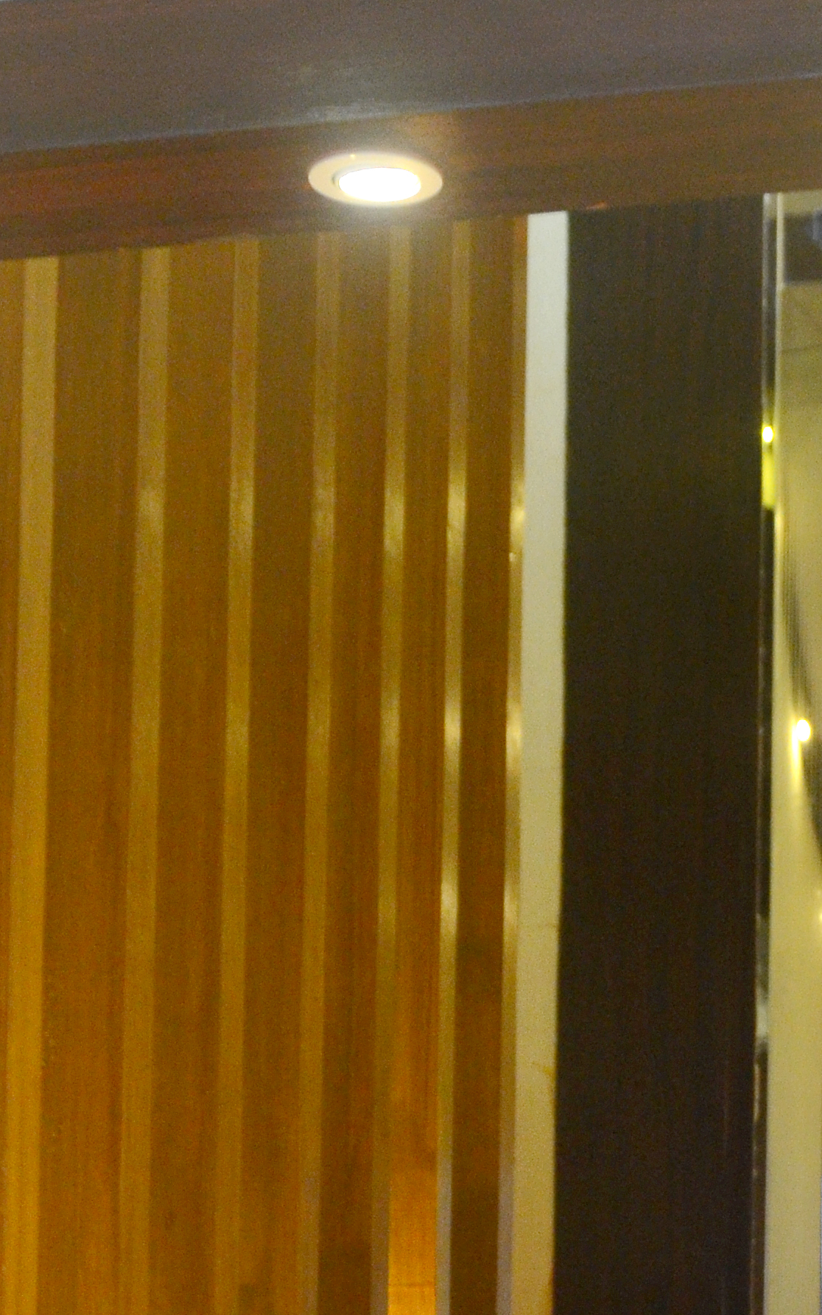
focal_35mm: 88
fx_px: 3169
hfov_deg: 14.7
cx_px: 630
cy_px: 1502
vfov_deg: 22.0
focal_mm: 21
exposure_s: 1/30
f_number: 4.5
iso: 1000
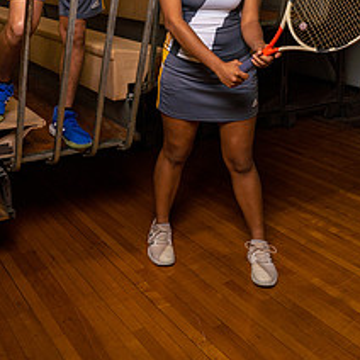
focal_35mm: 47
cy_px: 10
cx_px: 146
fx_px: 553
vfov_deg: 33.4
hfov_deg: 35.9
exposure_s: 1/250
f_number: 7.1
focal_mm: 26
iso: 250
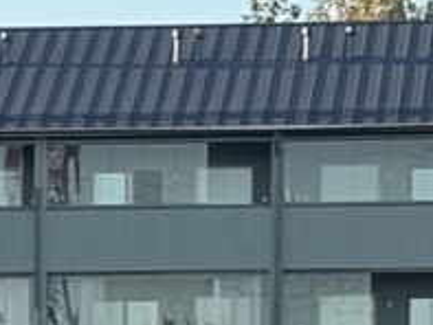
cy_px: 1072
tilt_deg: -7.6
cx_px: -42
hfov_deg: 5.6
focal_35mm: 350
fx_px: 4381
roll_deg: +0.0
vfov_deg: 4.1
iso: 64
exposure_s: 1/739
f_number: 1.78
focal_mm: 6.76
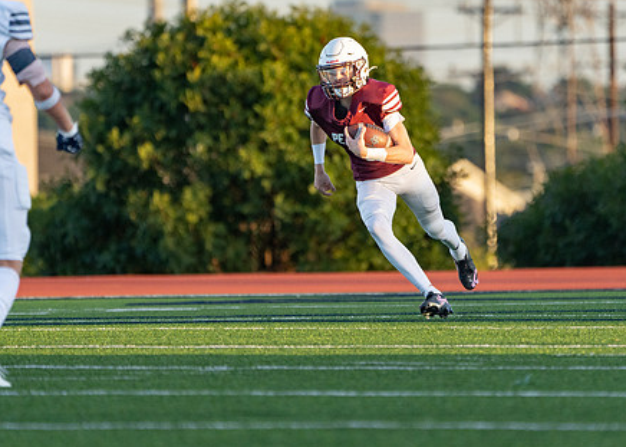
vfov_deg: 2.2
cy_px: 188
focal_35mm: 650
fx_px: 11551
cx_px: 354
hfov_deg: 3.1
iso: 1000
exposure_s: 1/1250
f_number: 5.6
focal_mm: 400
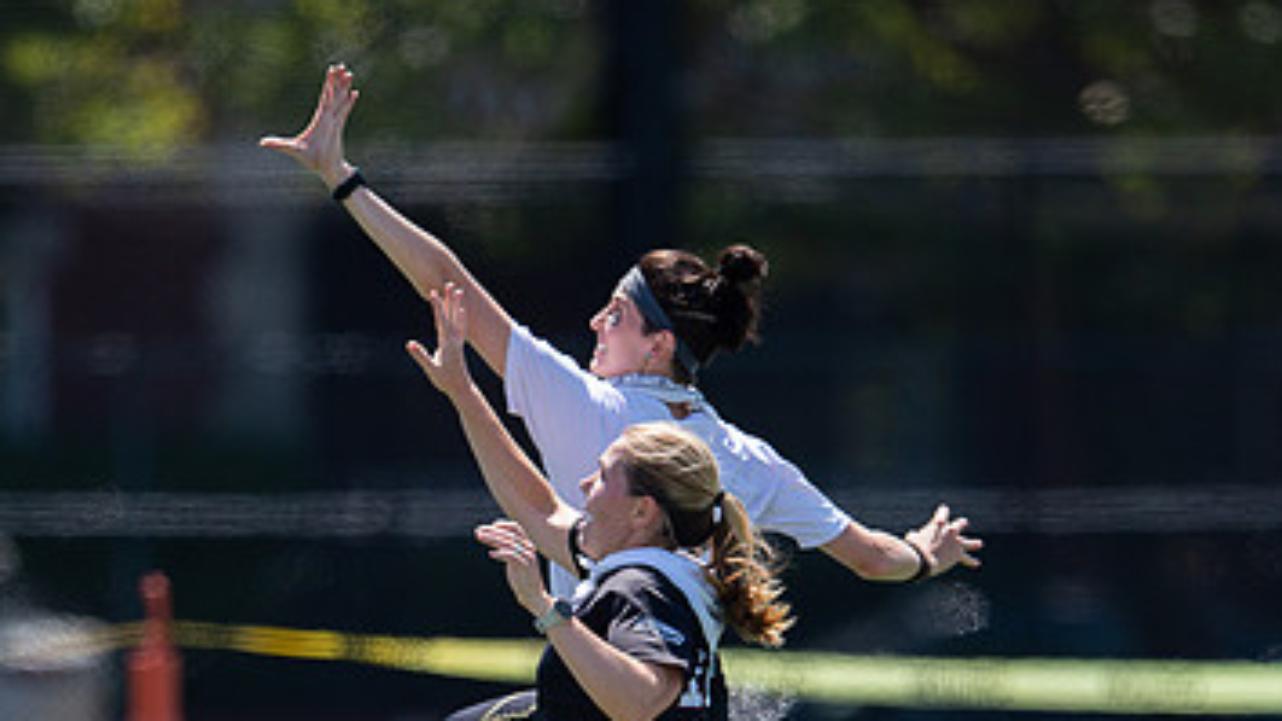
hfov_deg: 2.2
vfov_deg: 1.2
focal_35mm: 977
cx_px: 621
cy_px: 803
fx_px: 33207
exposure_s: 1/1600
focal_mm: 400
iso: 200
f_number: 2.8
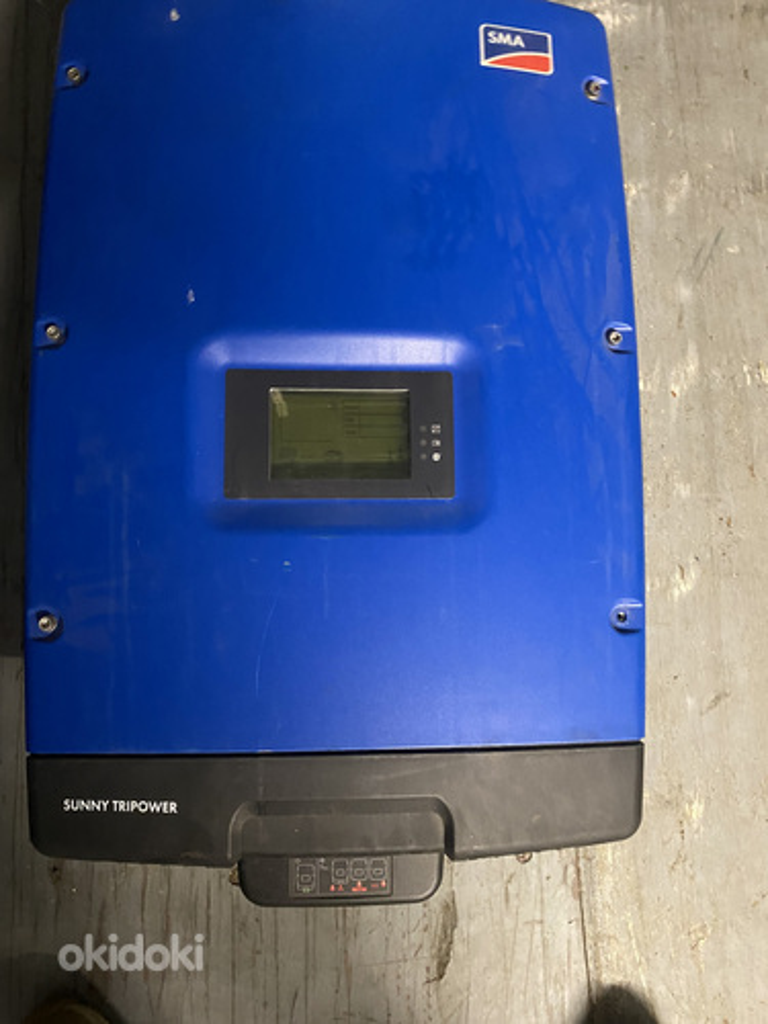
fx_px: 769
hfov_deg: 53.1
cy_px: 512
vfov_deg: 67.3
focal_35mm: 26
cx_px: 384
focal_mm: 4.25
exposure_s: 1/25
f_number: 1.8
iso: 640
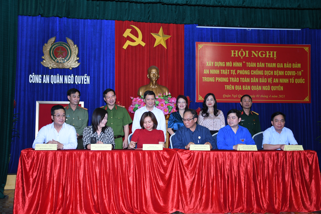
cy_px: 107
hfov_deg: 41.1
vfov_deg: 28.1
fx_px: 428
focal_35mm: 48
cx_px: 160
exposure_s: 1/200
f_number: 4
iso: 800
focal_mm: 32
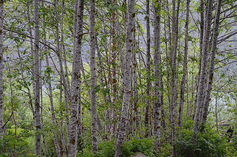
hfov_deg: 19.5
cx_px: 118
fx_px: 690
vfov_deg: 13.0
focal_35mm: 105
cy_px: 78
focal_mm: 70
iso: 1600
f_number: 4
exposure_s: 1/320
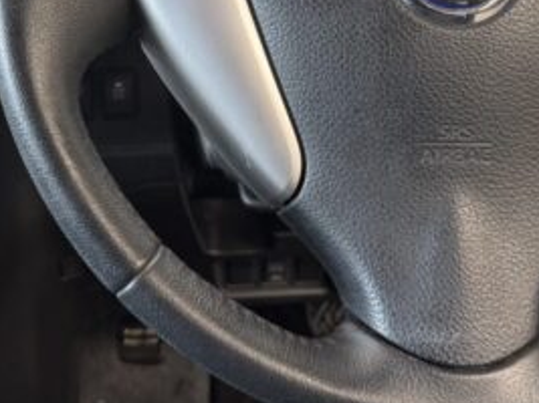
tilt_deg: -26.3
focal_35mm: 72
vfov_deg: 19.8
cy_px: 0
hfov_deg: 26.8
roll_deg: +0.9
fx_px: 1121
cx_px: 157
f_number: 1.78
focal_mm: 6.76
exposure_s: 1/50
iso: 200
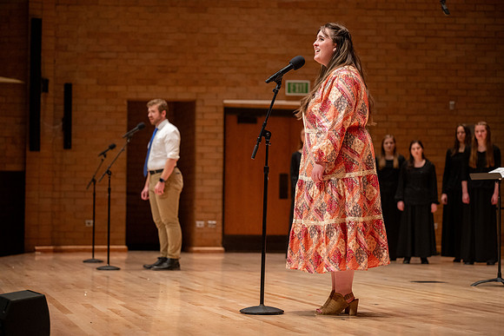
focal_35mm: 81
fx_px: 1134
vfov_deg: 16.9
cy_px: 168
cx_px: 252
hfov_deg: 25.1
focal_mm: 81
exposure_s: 1/500
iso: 2500
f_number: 2.8
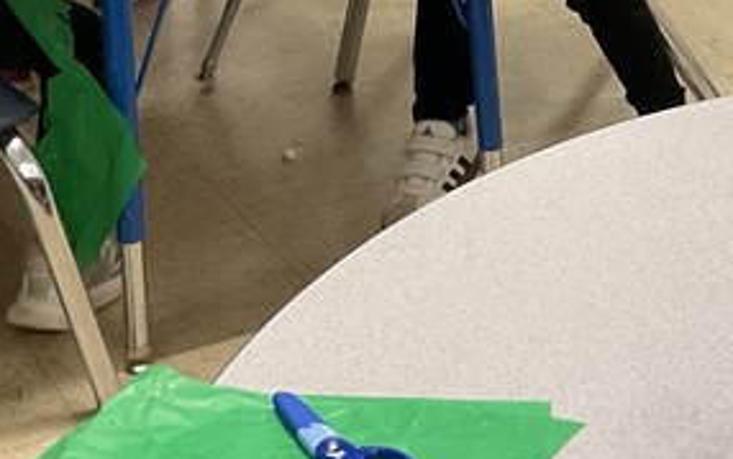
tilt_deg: -16.1
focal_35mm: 110
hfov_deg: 18.8
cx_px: 569
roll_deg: +1.5
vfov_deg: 11.3
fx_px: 2198
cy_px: -272
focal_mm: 3
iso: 125
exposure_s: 1/60
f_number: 1.8
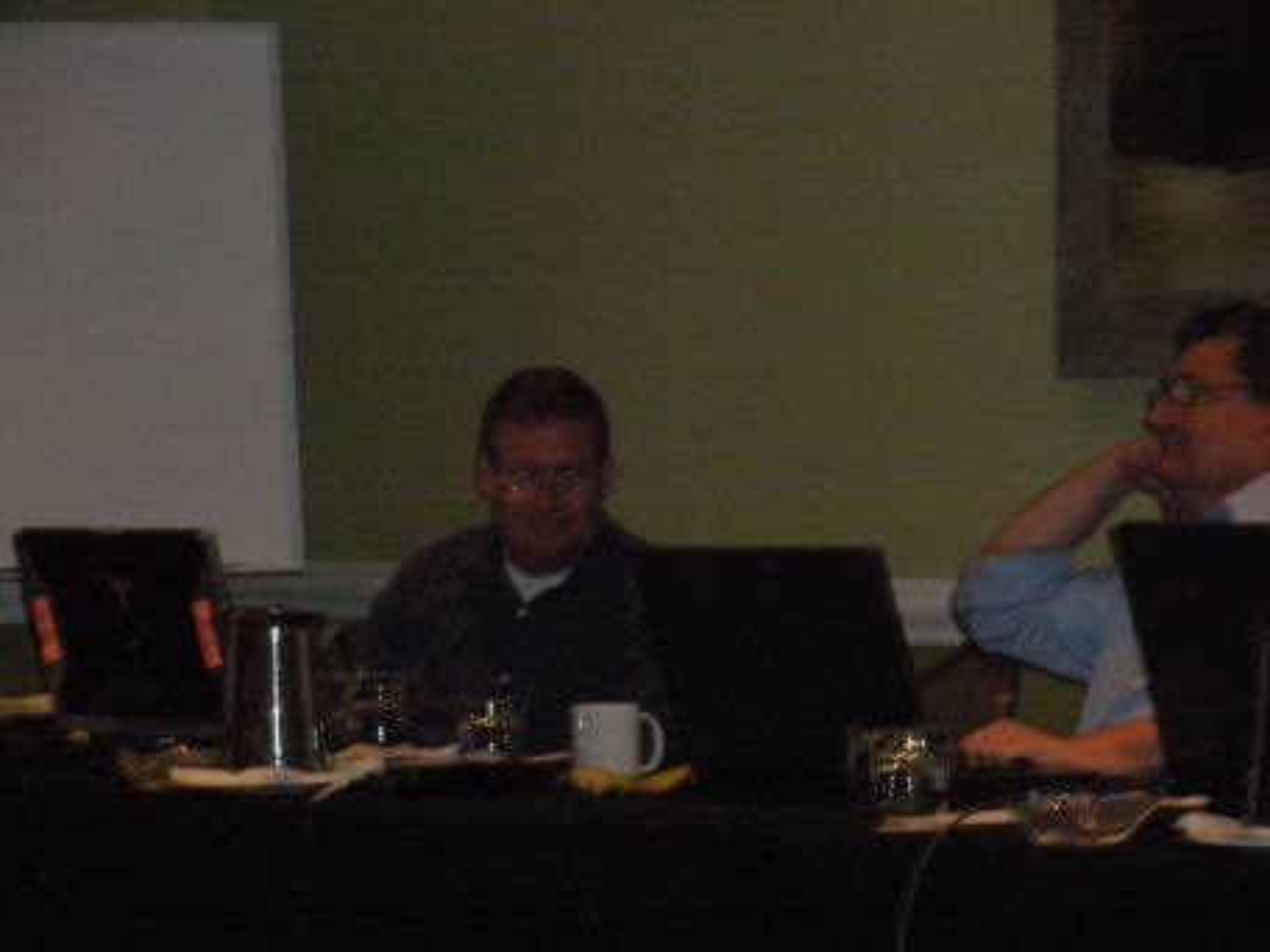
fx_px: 5467
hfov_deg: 13.3
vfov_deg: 10.0
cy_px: 476
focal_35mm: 149
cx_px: 635
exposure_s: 1/125
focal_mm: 26
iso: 800
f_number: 5.4
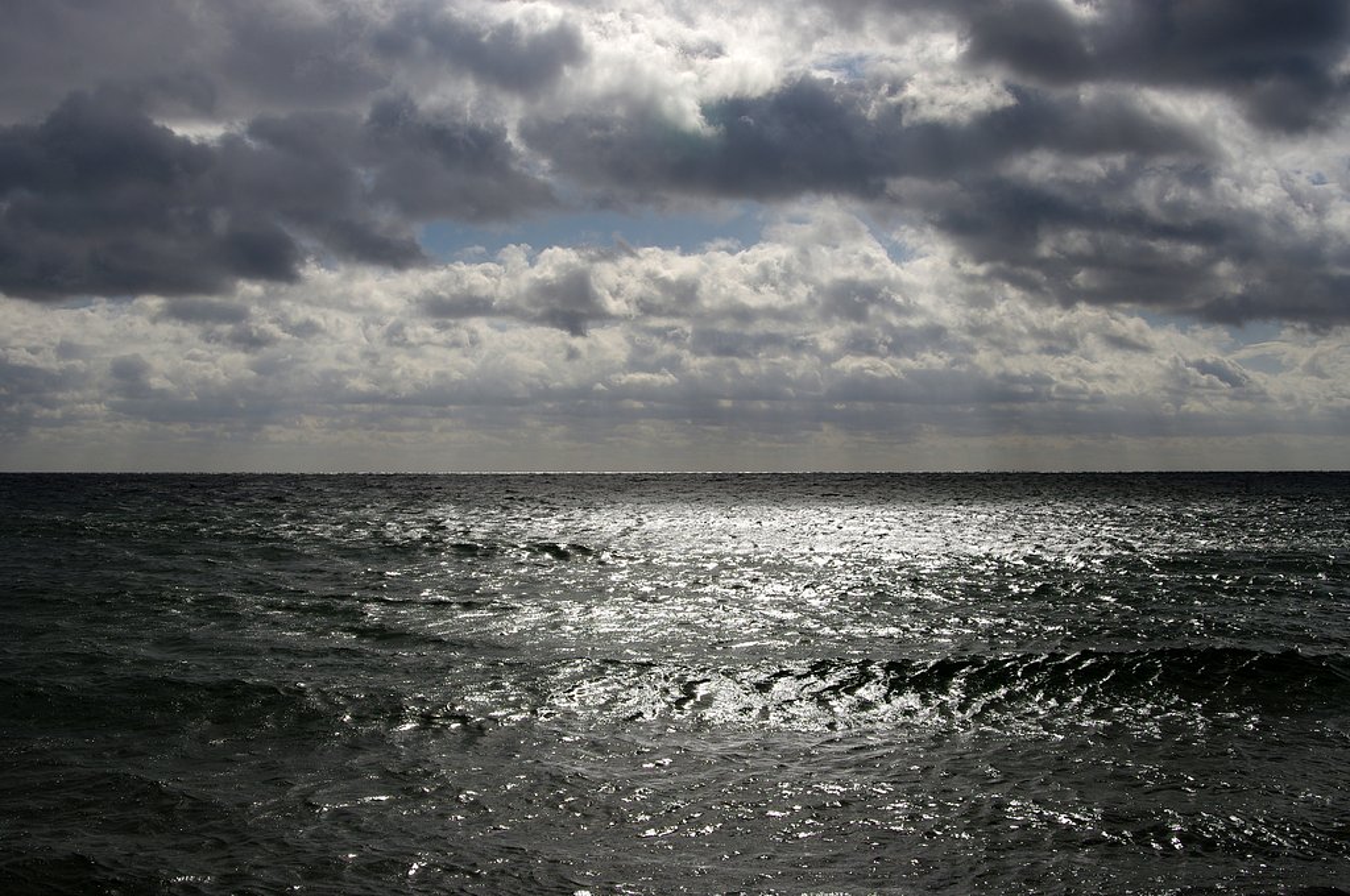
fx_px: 1573
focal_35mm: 42
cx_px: 675
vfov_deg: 31.8
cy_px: 448
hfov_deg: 46.5
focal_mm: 28
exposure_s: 1/750
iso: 100
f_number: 9.5
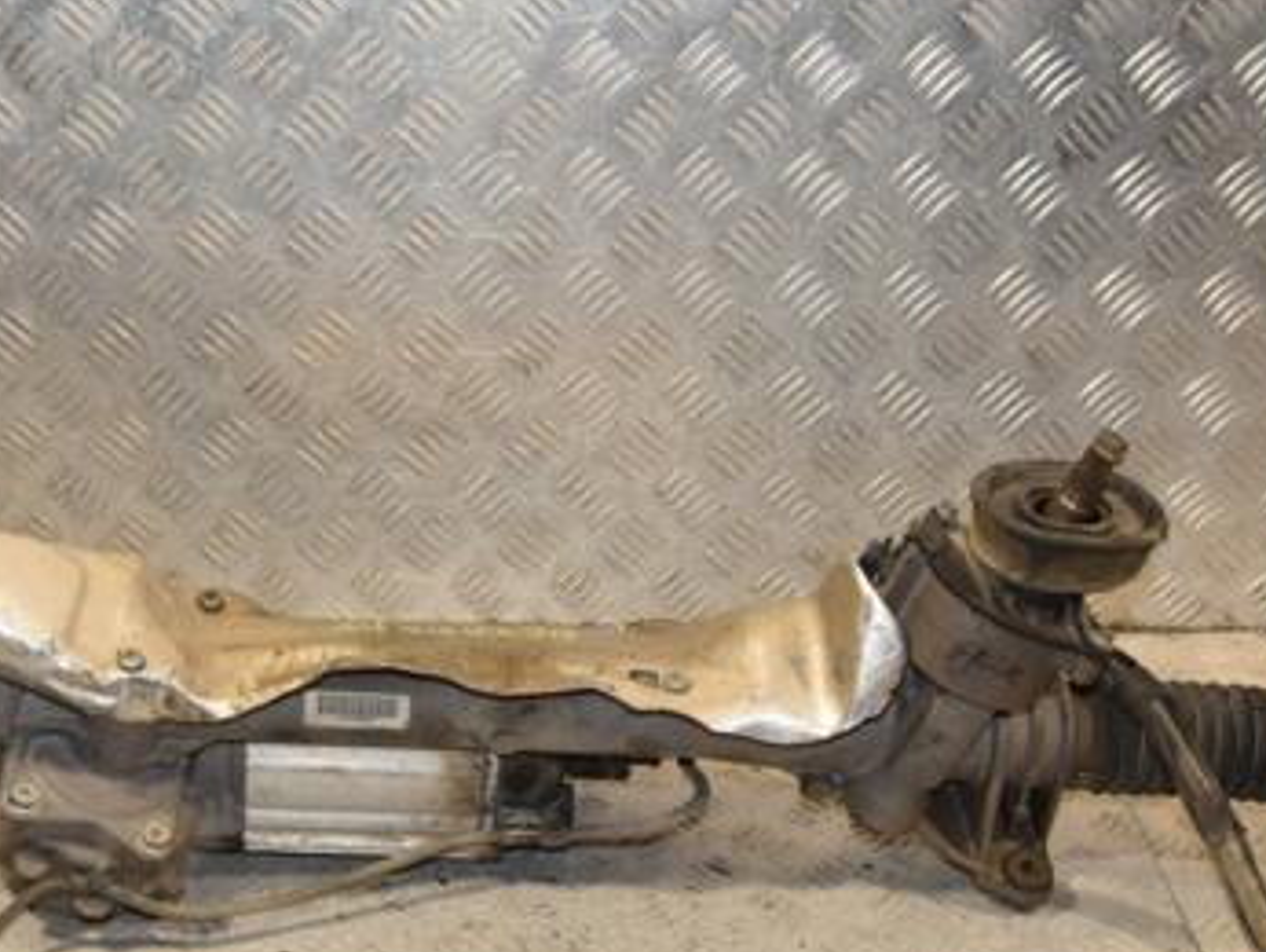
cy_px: 685
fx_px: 2013
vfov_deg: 26.3
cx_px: 483
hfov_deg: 34.7
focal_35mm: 55
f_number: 8
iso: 800
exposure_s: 1/200
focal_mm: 22
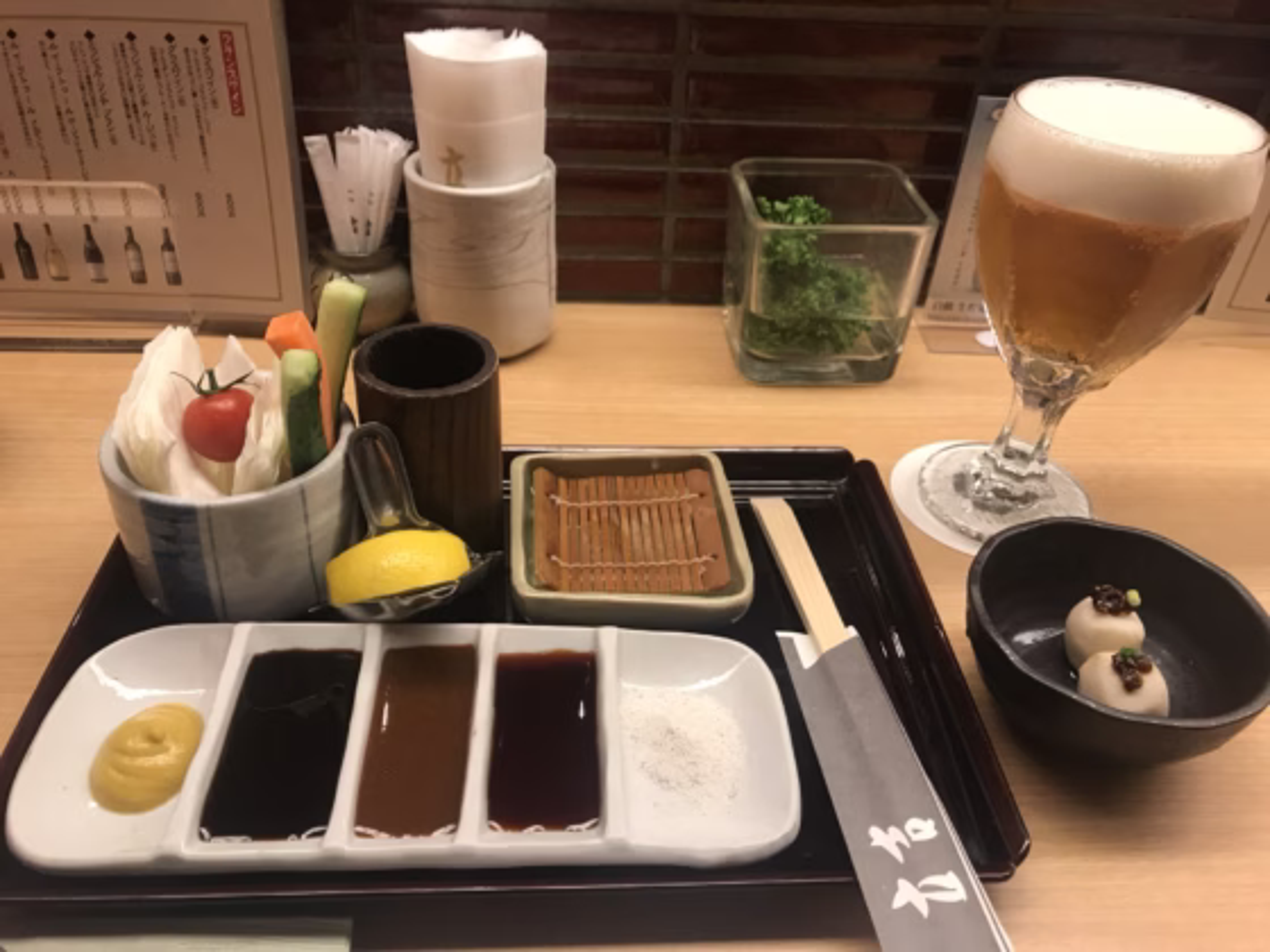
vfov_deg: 49.7
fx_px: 1027
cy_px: 476
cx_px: 635
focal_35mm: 28
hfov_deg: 63.4
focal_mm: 3.99
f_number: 1.8
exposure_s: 1/17
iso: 50
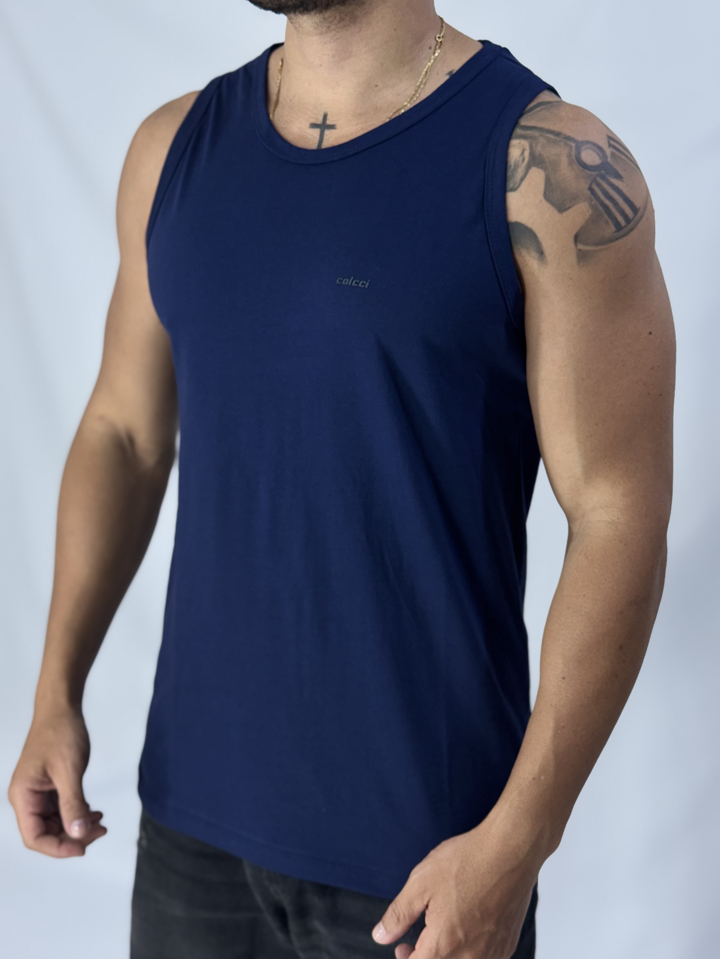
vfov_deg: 39.7
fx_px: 1331
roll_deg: -0.9
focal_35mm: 48
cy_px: 480
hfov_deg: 30.3
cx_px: 360
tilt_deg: -13.1
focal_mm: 6.76
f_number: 1.78
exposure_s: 1/120
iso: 160
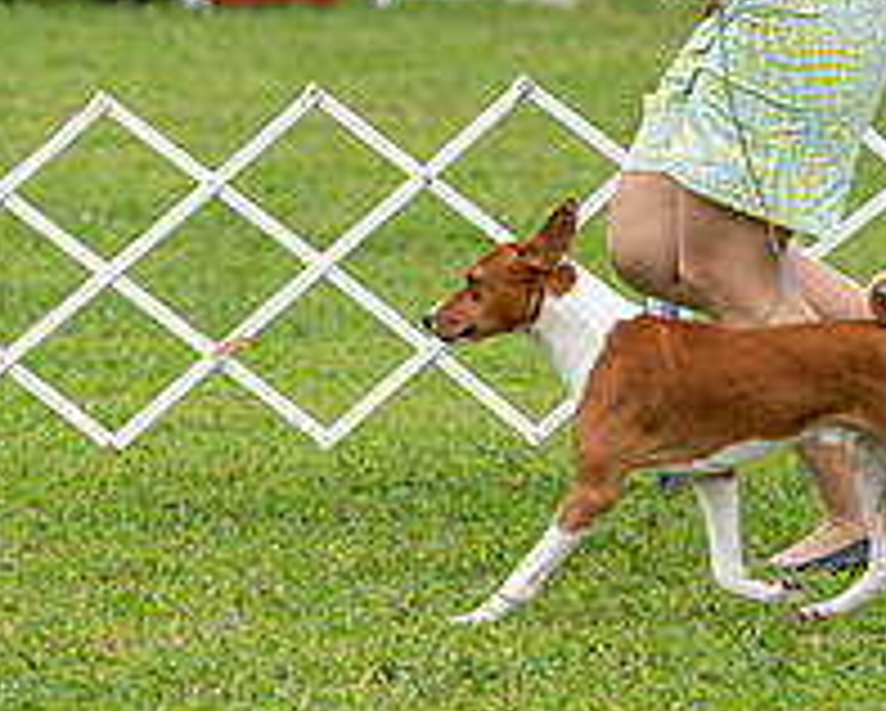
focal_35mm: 521
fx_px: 13675
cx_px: 735
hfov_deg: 3.7
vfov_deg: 3.0
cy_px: -94
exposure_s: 1/1000
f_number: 4
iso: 250
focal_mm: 162
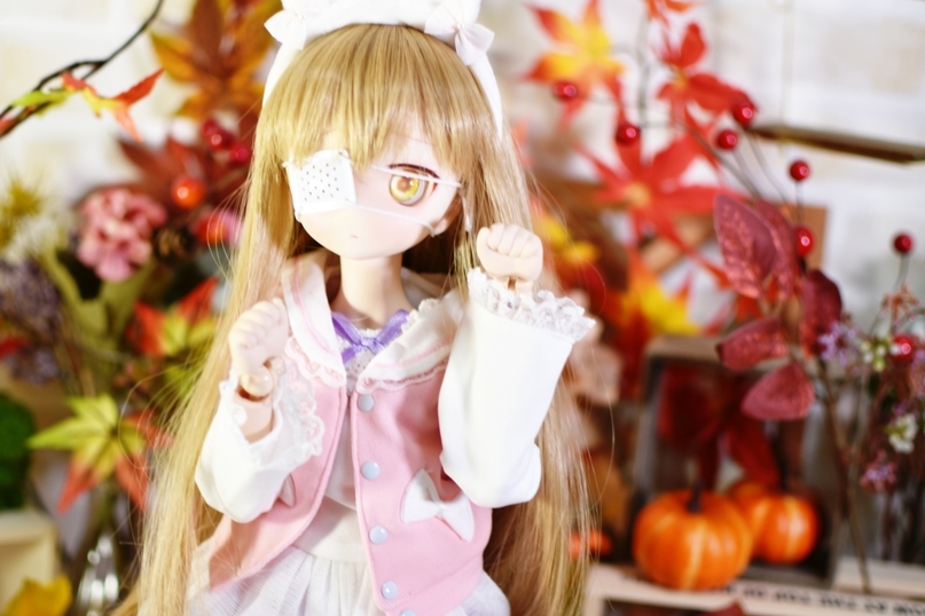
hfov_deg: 30.2
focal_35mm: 67
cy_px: 336
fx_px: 1712
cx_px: 423
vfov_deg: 20.4
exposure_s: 1/40
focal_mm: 35
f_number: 1.8
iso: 100
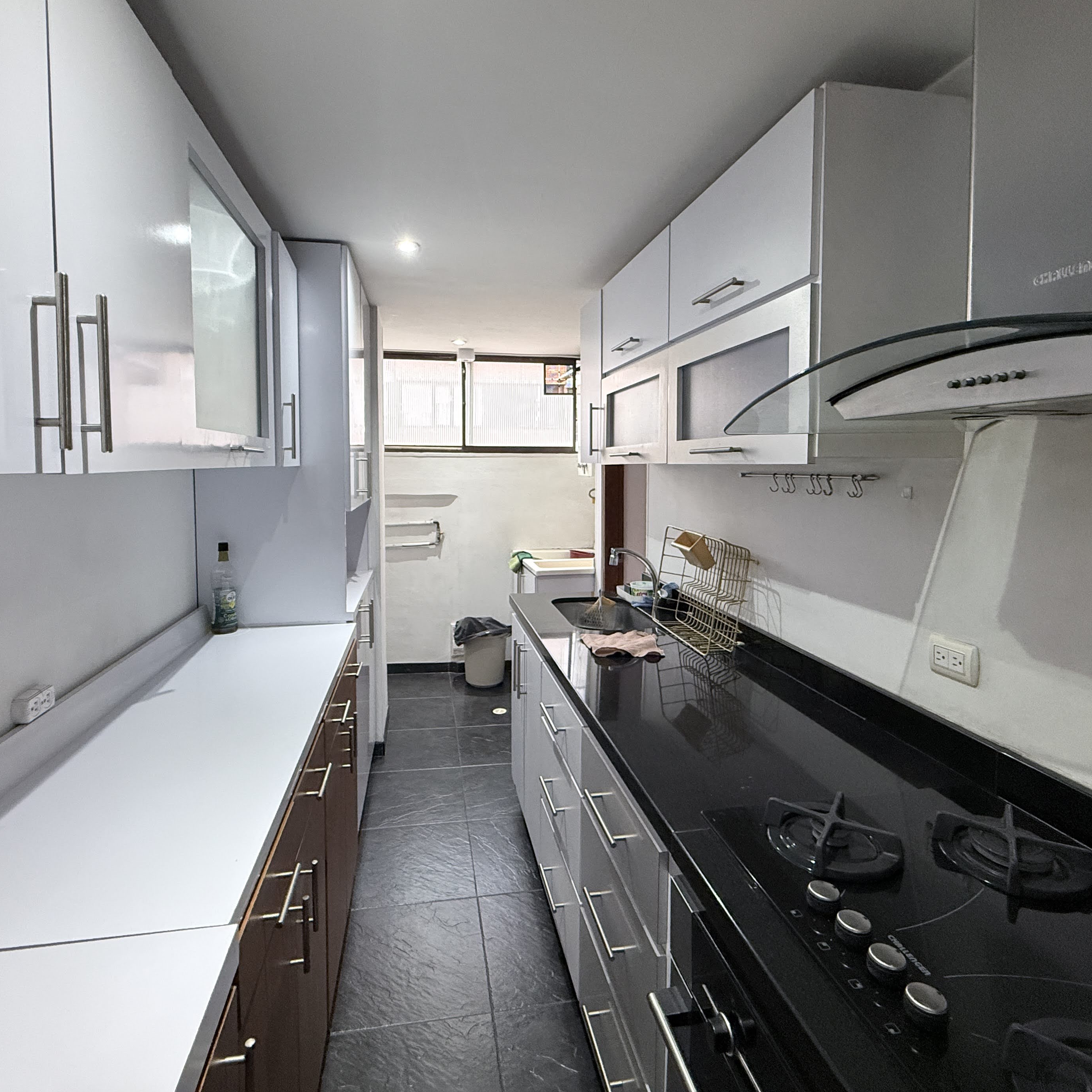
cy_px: 500
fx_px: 642
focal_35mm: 18
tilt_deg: -1.2
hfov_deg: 80.7
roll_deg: +0.1
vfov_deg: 80.6
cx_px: 533
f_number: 2.2
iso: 320
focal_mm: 2.22
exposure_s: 1/120
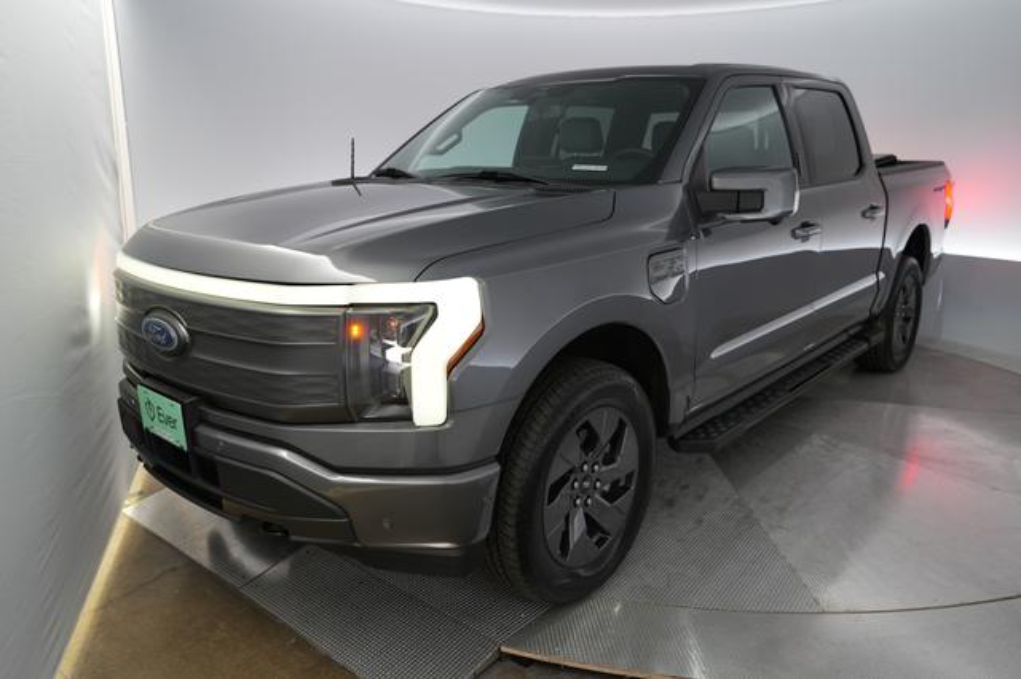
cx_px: 510
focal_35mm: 26
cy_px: 340
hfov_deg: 69.4
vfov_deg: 49.5
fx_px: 737
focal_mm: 26
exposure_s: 1/30
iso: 125
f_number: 2.8
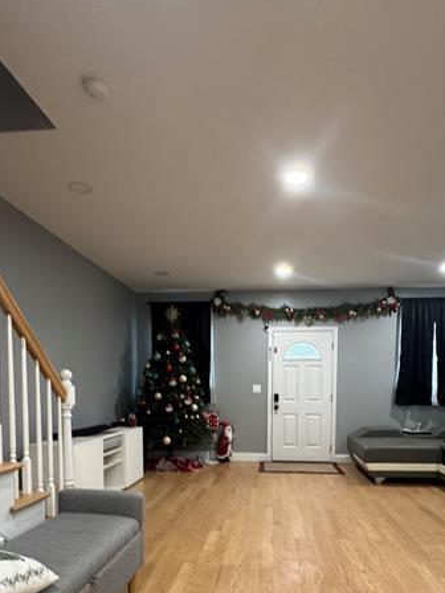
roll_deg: +0.4
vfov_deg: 68.7
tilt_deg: -2.7
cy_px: 414
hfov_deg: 56.8
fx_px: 411
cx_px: 230
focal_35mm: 24
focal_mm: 2.22
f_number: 2.2
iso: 250
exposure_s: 1/60
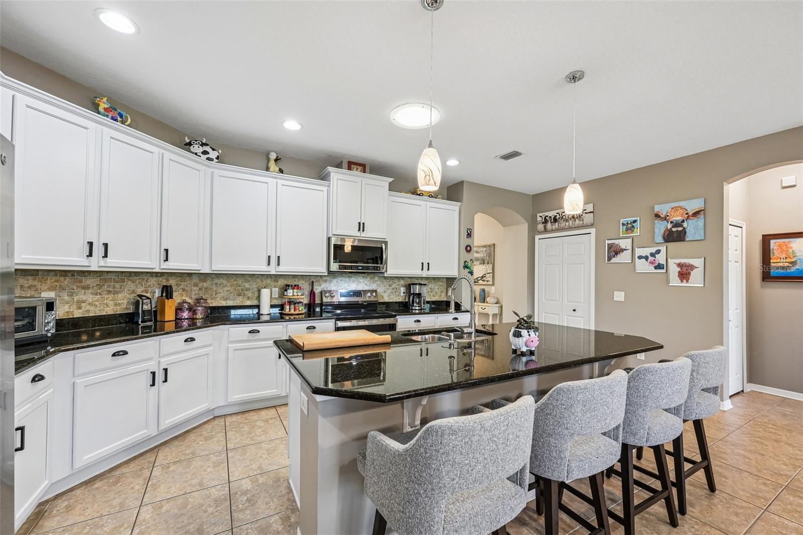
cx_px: 402
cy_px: 268
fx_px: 312
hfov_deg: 104.3
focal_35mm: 14
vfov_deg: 81.2
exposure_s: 1/10
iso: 400
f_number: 8
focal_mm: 14
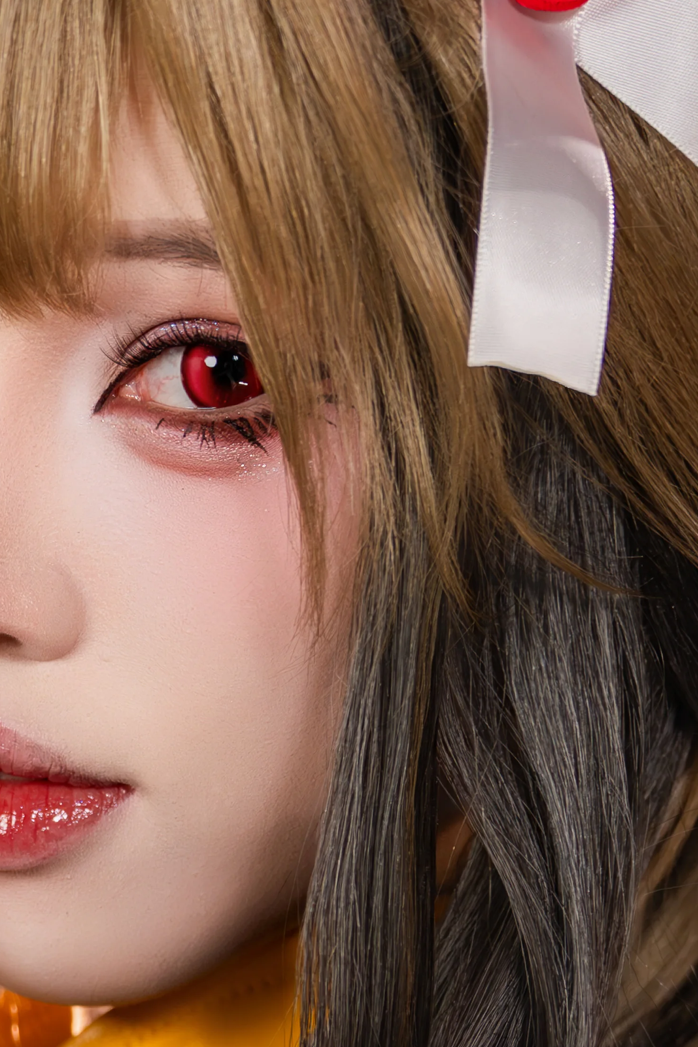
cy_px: 1438
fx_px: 4364
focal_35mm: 150
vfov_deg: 13.1
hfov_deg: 9.1
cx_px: 137
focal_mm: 35
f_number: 2.8
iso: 500
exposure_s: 1/200
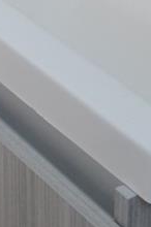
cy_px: -264
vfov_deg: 10.7
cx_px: 82
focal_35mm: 172
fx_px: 1084
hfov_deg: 8.0
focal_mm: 21
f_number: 4
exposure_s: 1/60
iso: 720
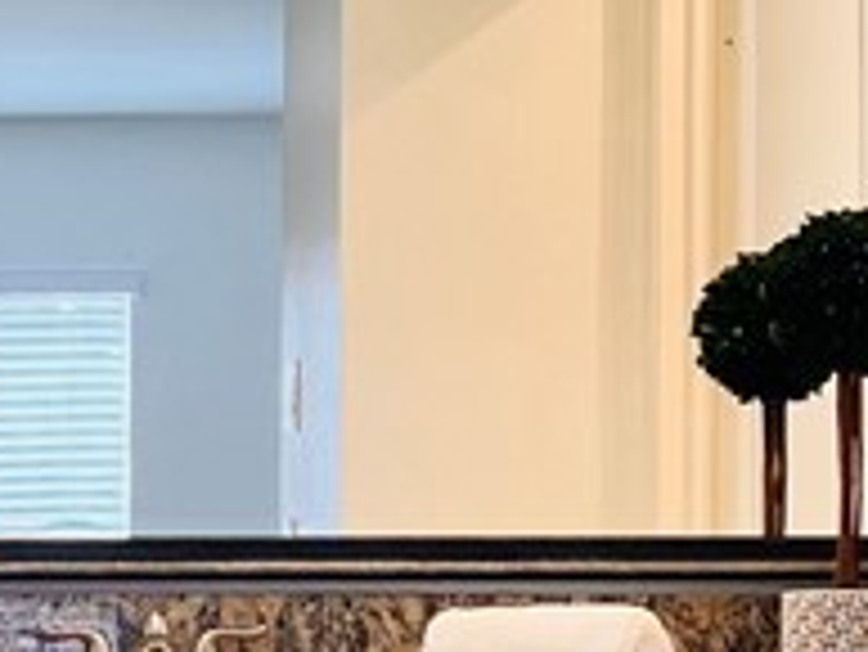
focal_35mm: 138
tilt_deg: +2.7
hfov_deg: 14.1
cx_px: 76
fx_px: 3463
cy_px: 499
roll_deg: +2.5
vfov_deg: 10.7
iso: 64
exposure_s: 1/143
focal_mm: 5.7
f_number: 1.5
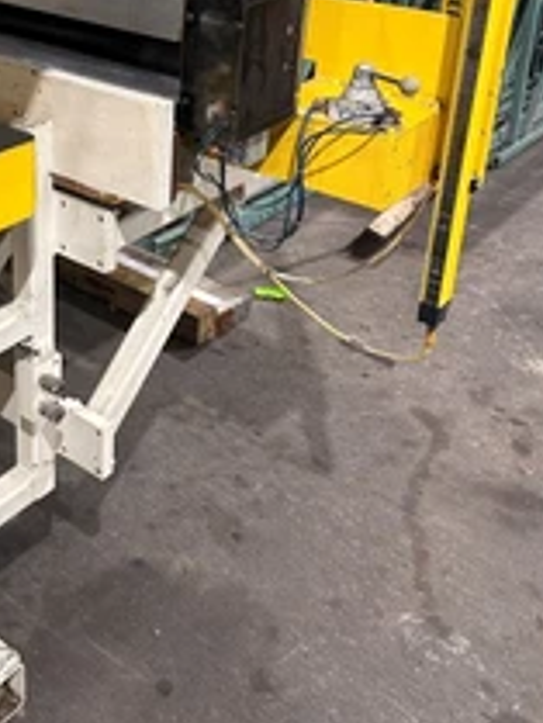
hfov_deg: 29.9
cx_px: 35
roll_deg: +0.9
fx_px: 961
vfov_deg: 40.1
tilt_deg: -23.6
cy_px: 183
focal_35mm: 46
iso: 320
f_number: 1.78
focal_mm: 6.86
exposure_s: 1/60
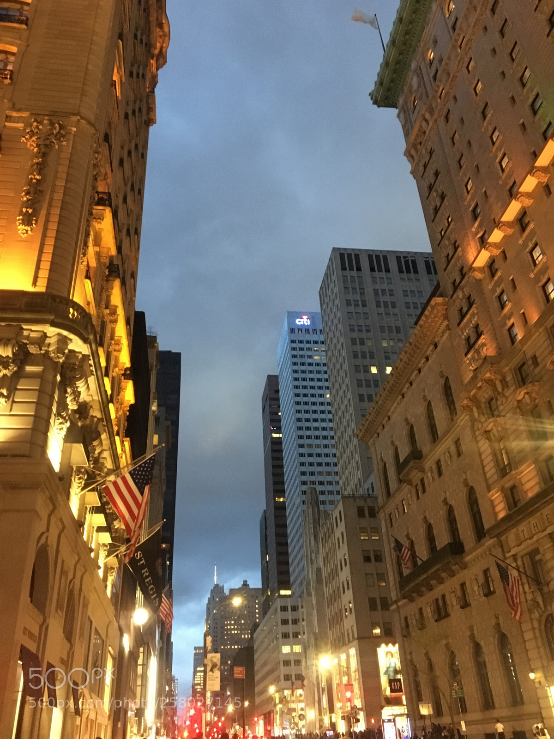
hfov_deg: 48.2
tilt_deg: +31.7
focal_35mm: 29
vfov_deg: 61.7
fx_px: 619
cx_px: 277
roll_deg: +3.4
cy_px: 370
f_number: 2.2
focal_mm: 4.15
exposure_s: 1/15
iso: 400
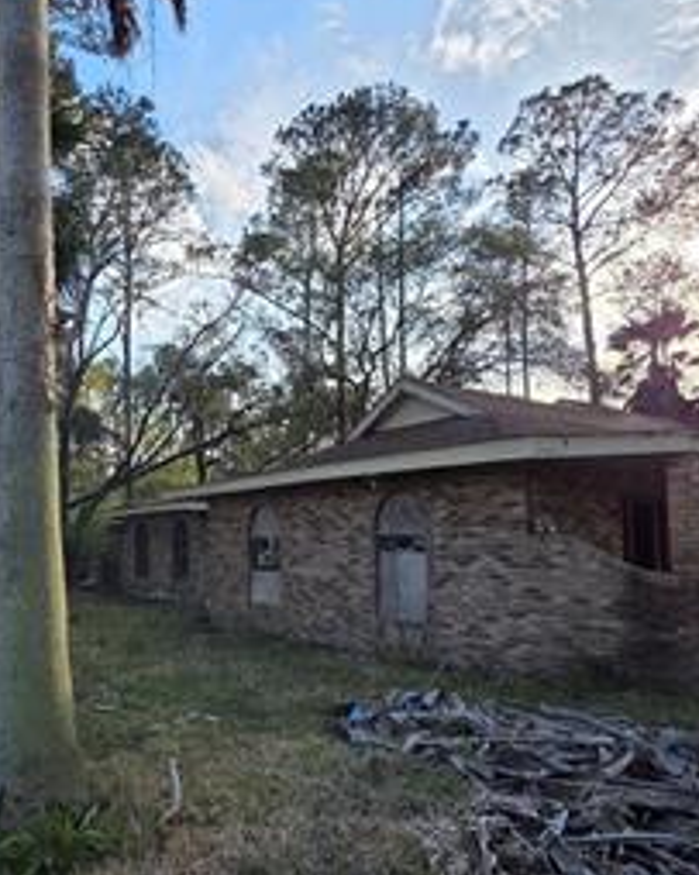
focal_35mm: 24
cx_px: 251
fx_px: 621
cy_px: 500
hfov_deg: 57.8
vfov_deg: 69.9
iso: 40
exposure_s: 1/876
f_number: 1.9
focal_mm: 2.2
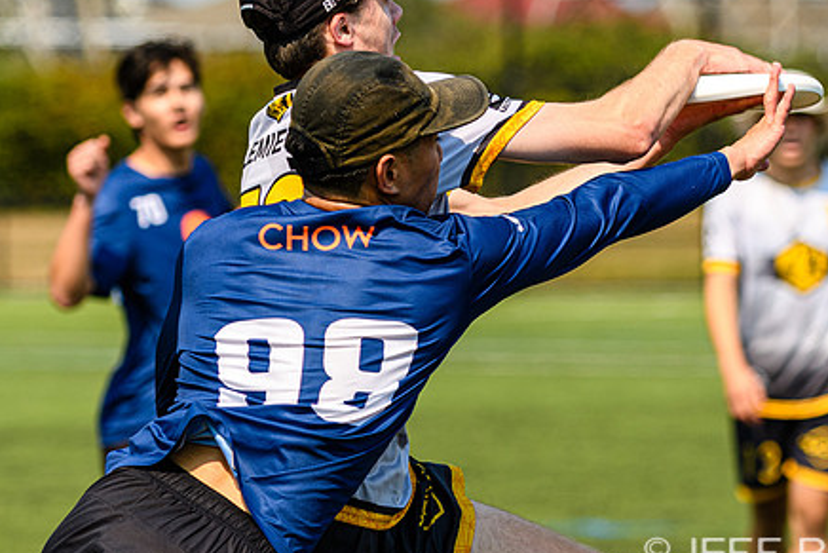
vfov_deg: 4.5
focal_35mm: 309
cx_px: 466
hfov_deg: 6.7
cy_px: 323
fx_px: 7109
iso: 100
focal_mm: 130
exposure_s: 1/1600
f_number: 3.2
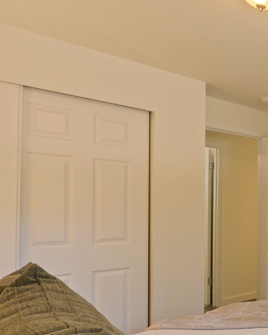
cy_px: 210
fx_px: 357
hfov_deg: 27.5
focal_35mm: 36
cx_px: 406
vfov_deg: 49.8
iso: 250
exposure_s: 1/3
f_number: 9
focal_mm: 10
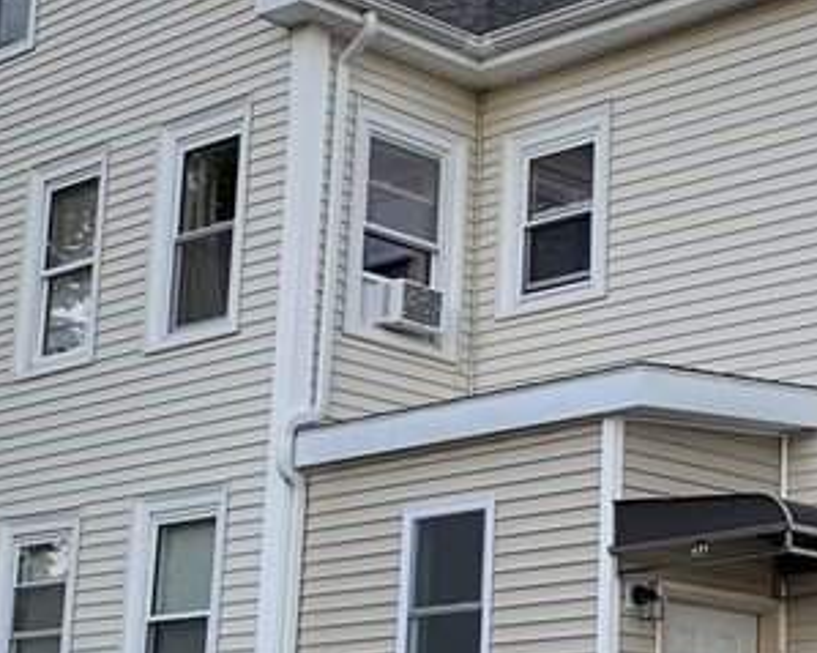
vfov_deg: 17.6
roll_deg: -0.9
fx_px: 2103
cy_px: 421
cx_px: 757
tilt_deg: +11.2
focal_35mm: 87
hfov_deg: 21.4
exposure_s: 1/122
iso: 25
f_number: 1.8
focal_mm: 4.25
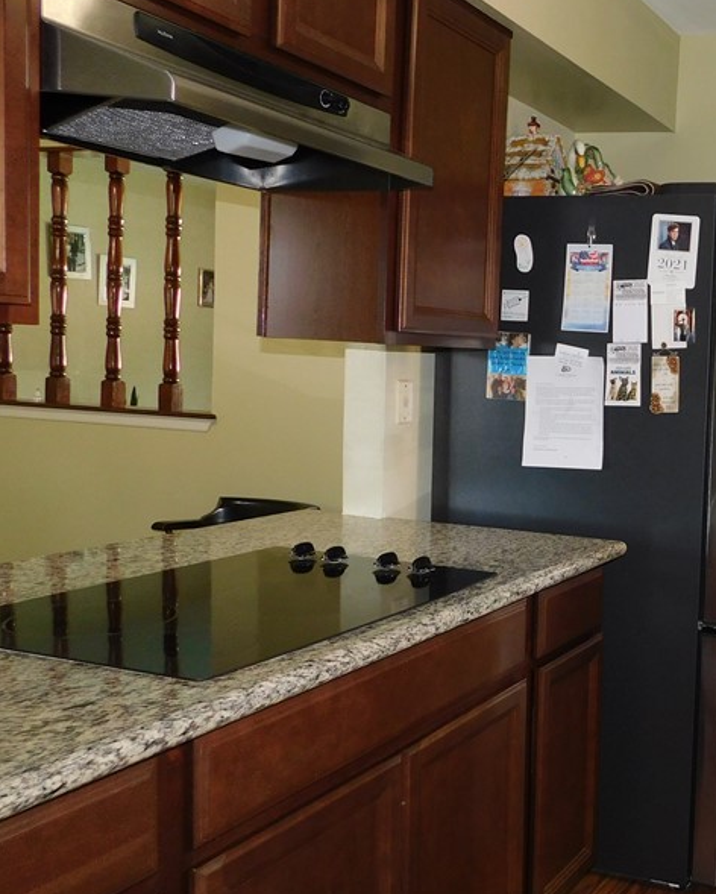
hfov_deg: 34.1
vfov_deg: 46.8
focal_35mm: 39
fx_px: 1032
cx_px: 749
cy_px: 442
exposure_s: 1/30
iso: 200
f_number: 3
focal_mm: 4
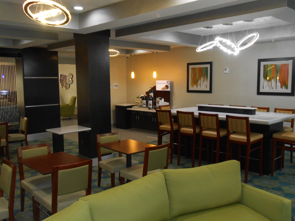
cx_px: 148
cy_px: 110
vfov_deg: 41.8
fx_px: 290
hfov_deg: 54.0
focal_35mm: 34
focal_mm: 6
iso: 320
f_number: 3.9
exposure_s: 1/30
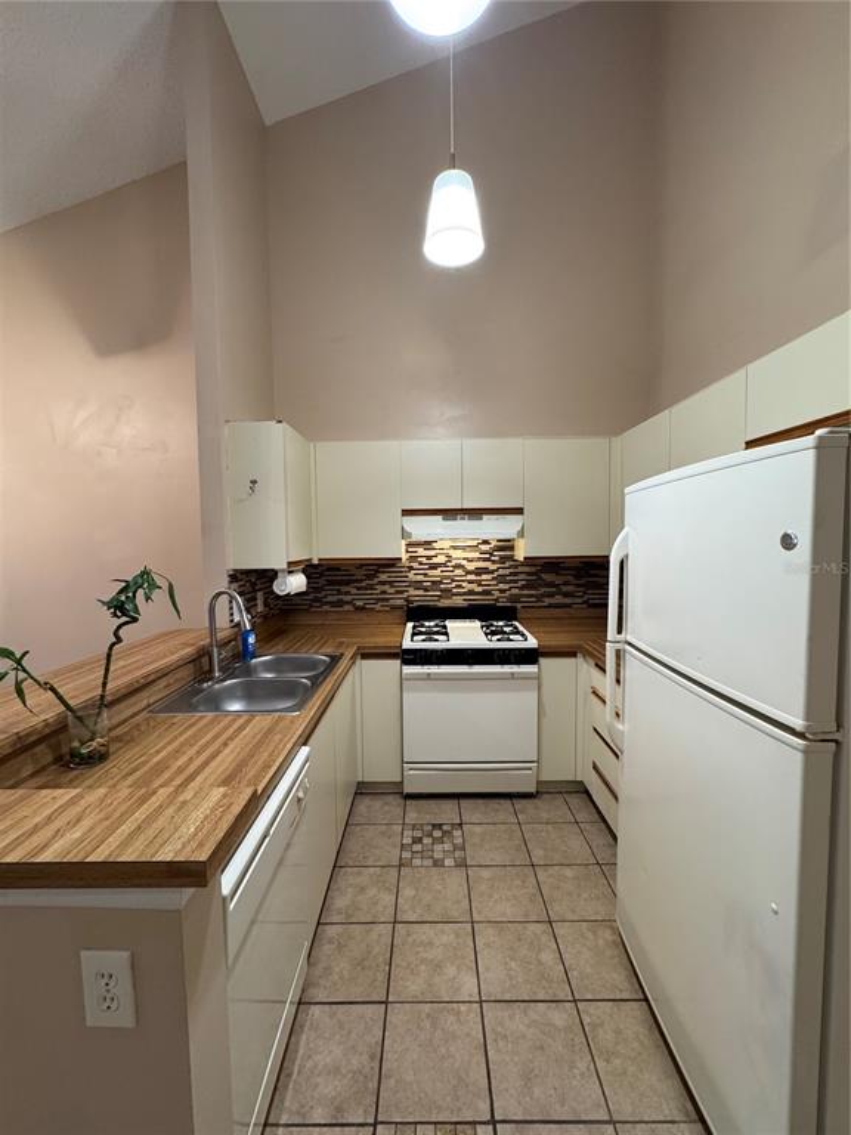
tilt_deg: -3.8
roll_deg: +1.7
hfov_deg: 85.7
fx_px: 459
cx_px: 426
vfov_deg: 102.1
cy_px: 568
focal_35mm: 14
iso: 250
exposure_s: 1/60
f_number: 2.2
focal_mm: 2.22
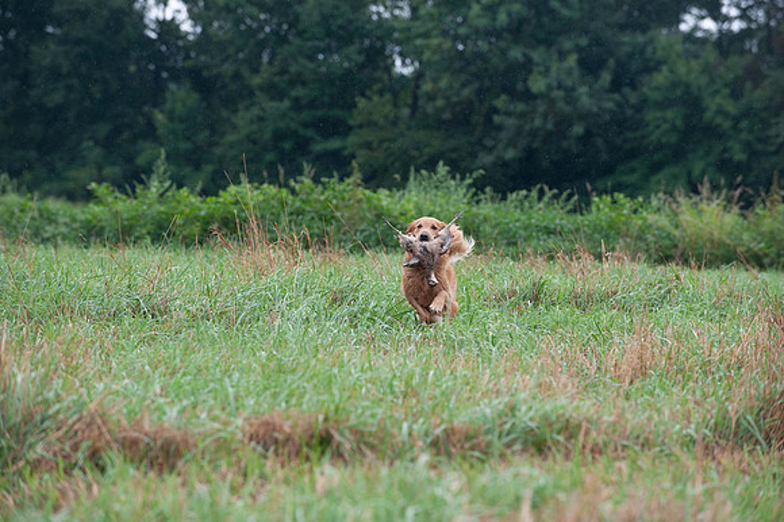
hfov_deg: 10.3
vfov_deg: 6.9
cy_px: 261
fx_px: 4353
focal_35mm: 200
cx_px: 392
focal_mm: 200
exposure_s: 1/800
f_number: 5.6
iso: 800
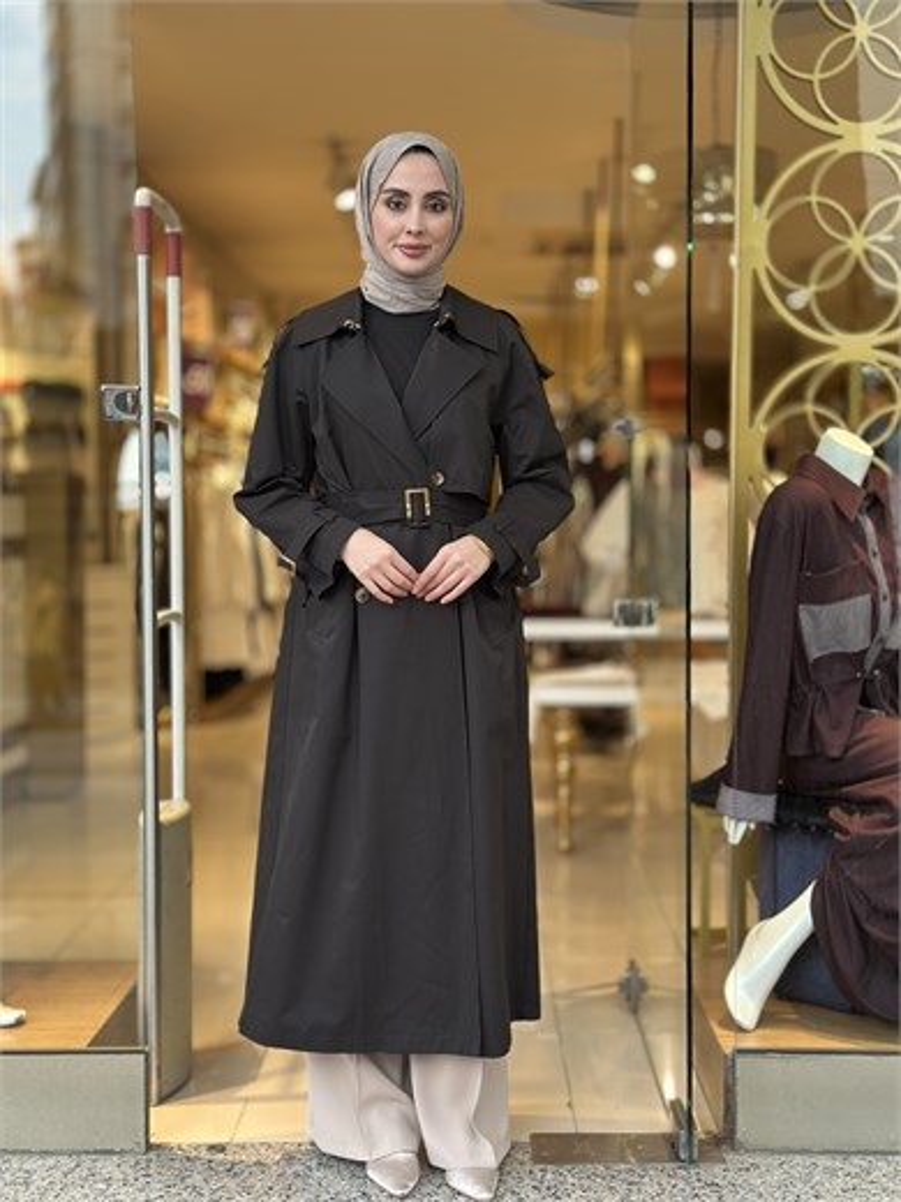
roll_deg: -0.9
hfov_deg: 30.3
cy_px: 601
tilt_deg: -2.8
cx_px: 450
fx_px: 1666
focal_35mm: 48
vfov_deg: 39.7
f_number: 1.78
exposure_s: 1/62
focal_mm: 6.86
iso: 125
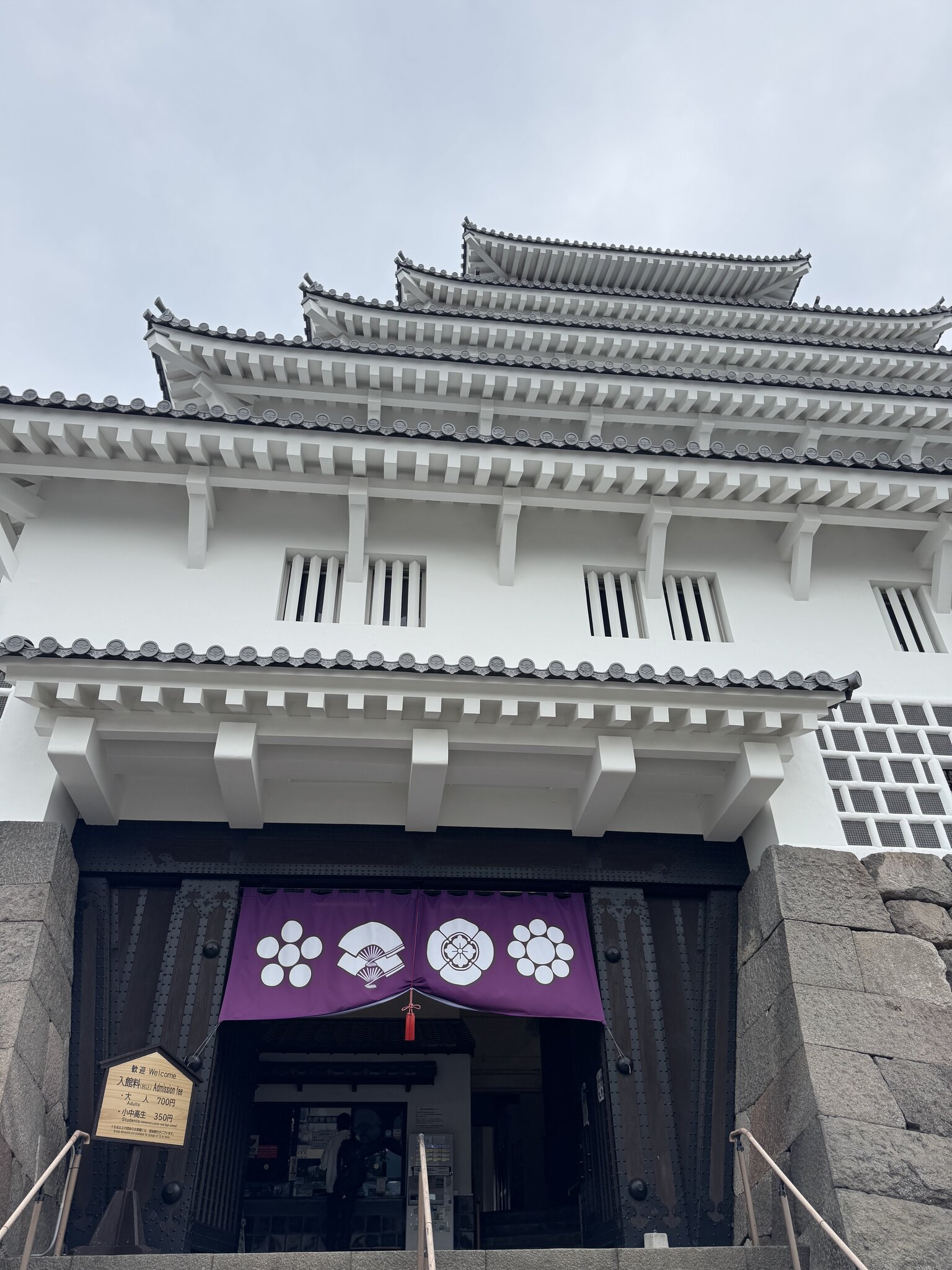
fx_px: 880
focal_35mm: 24
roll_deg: +2.1
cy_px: 635
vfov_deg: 71.6
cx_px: 476
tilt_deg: +36.8
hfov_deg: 56.8
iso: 80
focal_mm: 6.76
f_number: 1.78
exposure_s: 1/1637
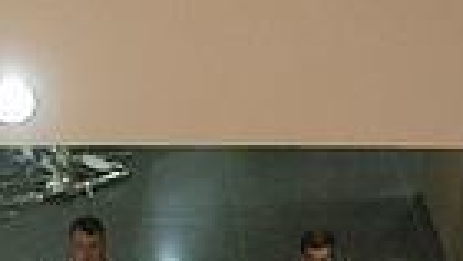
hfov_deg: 16.9
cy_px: 553
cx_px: 96
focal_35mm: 126
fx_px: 1548
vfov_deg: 9.0
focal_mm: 29
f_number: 2.8
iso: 10000
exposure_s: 1/320
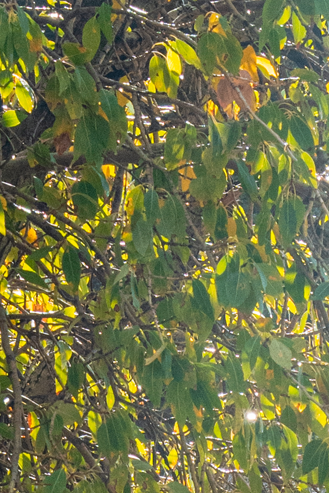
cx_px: 956
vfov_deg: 4.9
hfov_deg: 3.4
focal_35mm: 390
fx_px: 5346
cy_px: 1813
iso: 400
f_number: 11
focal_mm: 51
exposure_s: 1/200
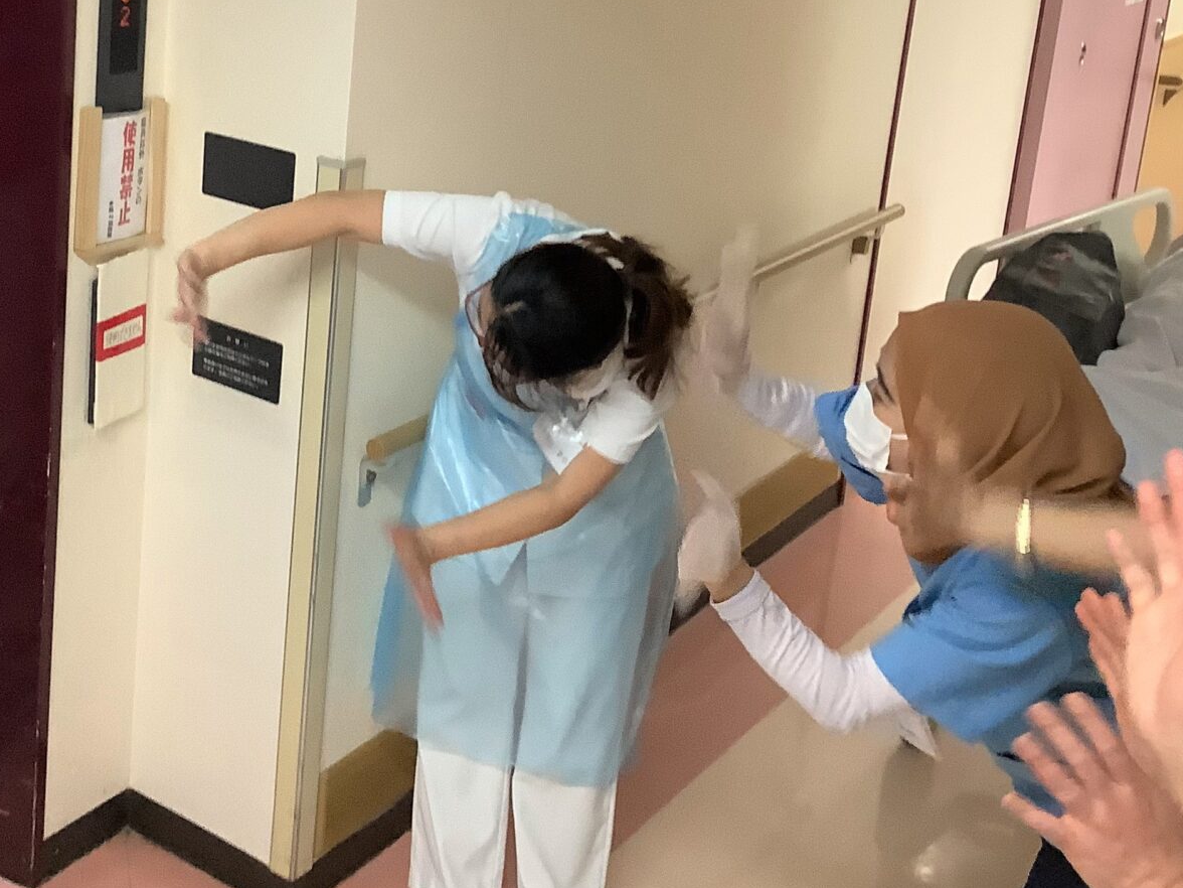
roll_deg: -3.4
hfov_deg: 34.8
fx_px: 1845
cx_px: 298
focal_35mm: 54
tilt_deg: -15.1
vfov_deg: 26.5
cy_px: 168
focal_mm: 3.3
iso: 320
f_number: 2.4
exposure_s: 1/40
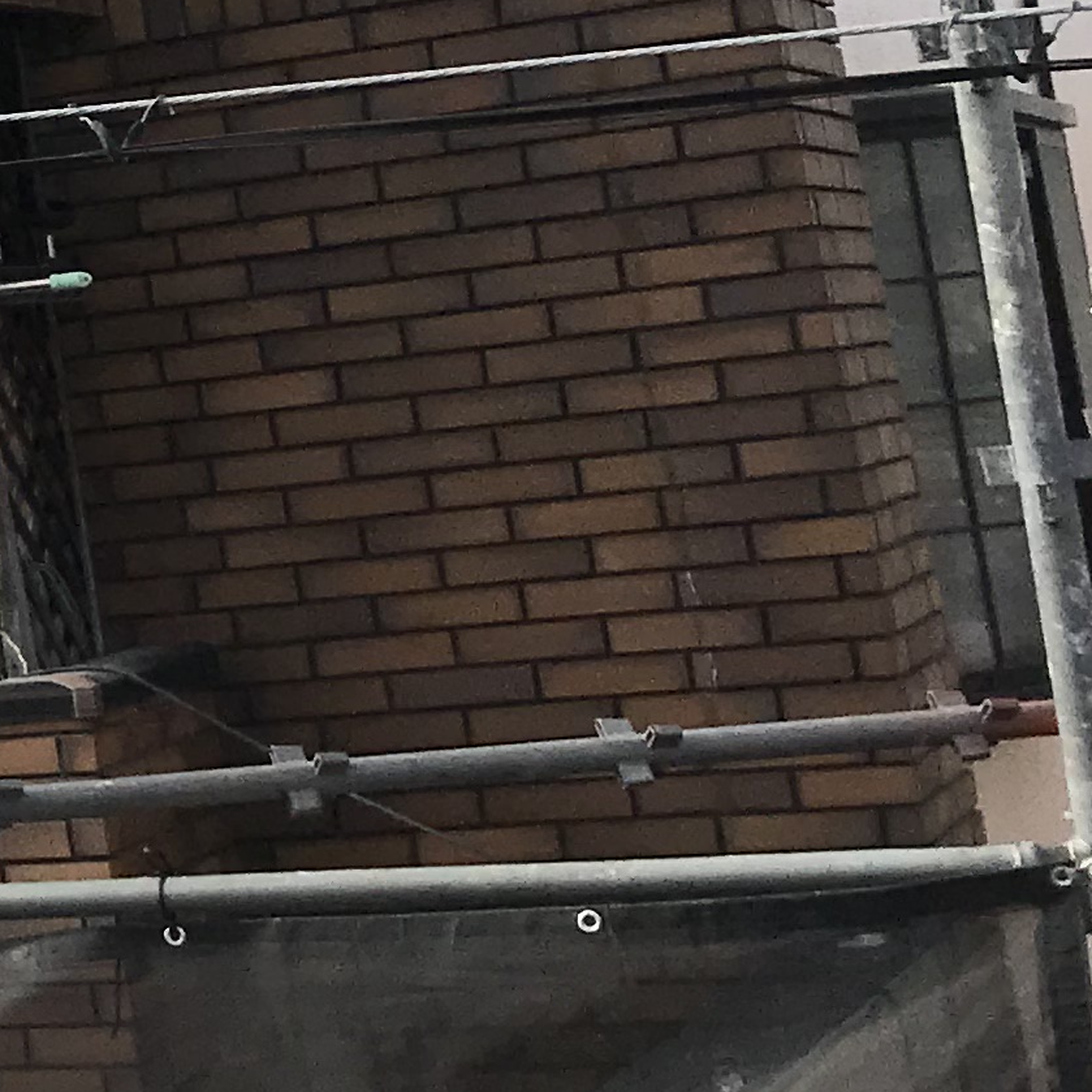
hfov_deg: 12.0
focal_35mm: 119
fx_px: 4247
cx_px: -1488
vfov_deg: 14.5
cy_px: 79
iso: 20
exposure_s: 1/3195
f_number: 1.8
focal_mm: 3.99
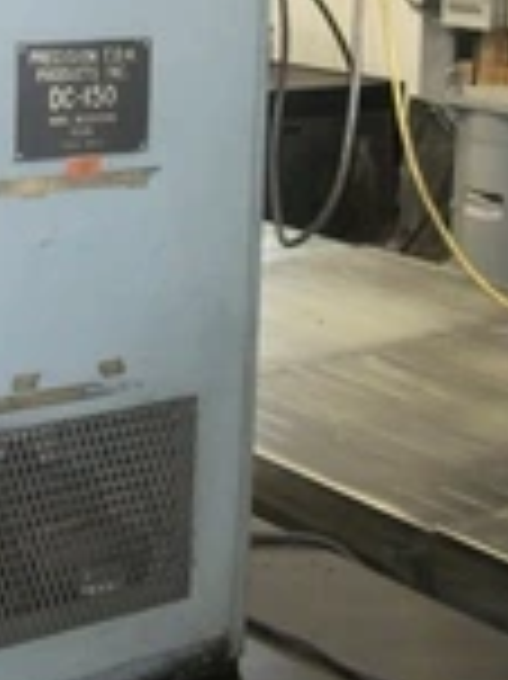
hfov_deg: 17.0
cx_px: 13
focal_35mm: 85
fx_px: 1666
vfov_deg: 21.9
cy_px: -45
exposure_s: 1/30
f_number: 2.9
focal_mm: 5.7
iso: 250
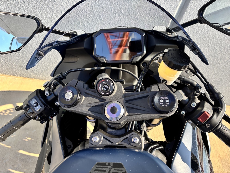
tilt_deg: -46.8
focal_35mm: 26
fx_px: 173
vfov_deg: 53.1
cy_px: 86
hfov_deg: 67.3
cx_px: 115
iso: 50
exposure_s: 1/662
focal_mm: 5.96
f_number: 1.6
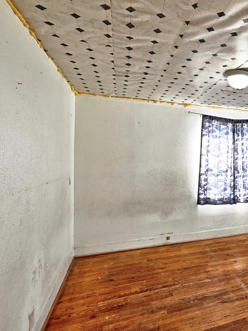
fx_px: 229
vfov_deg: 71.6
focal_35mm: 24
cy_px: 163
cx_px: 217
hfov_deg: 51.1
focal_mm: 16
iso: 400
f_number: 8
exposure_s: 1/8
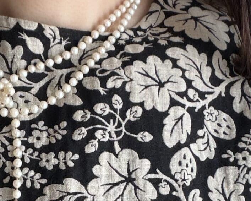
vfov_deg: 14.3
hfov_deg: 18.0
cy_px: 192
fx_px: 788
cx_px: 80
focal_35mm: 106
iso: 80
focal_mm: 2.71
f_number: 1.9
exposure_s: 1/103
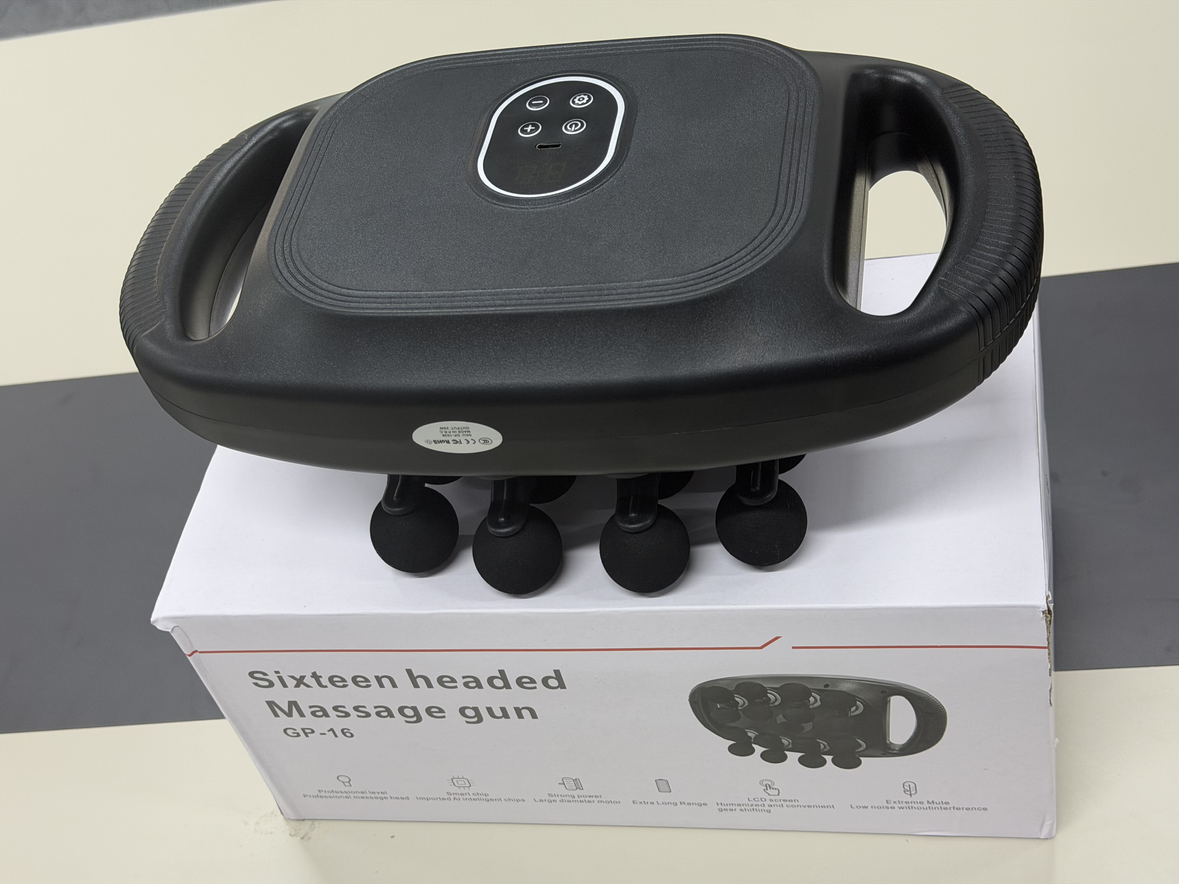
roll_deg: +17.6
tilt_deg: -44.7
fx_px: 1635
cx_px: 590
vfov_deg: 30.3
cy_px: 442
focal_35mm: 48
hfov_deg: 39.7
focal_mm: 6.76
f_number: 1.78
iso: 64
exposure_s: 1/50
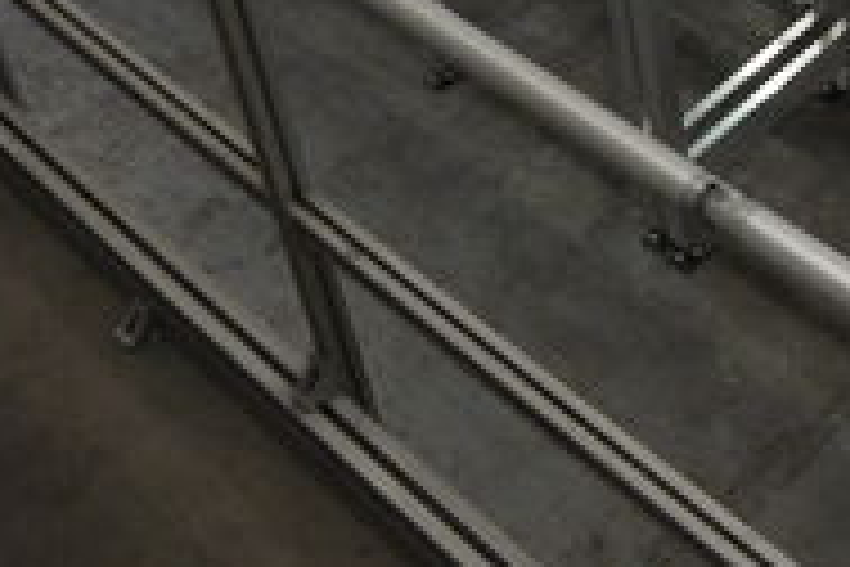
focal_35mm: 77
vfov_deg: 16.3
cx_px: 863
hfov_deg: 25.0
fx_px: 1818
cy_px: -254
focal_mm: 14
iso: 400
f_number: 3.5
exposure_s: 1/50
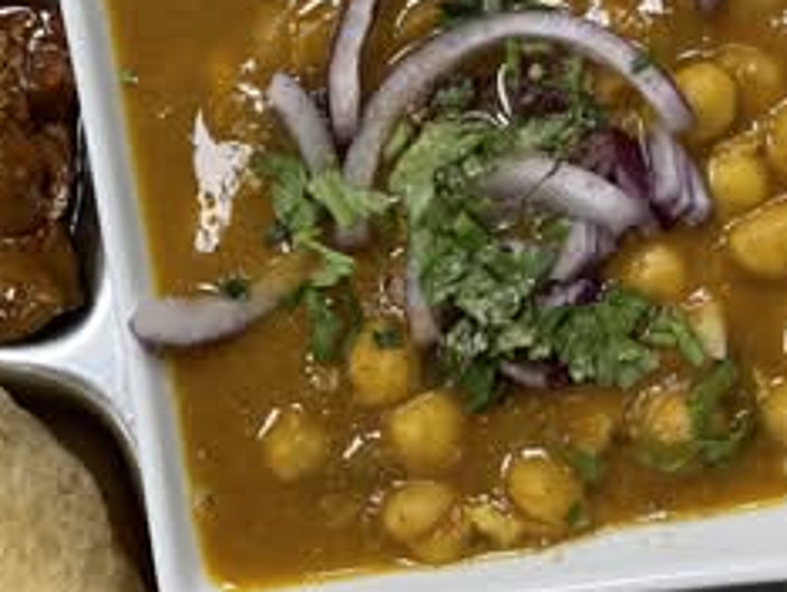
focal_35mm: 65
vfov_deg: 22.5
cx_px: 101
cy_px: 185
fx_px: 1479
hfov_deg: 28.8
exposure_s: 1/120
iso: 100
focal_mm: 4.2
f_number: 1.6
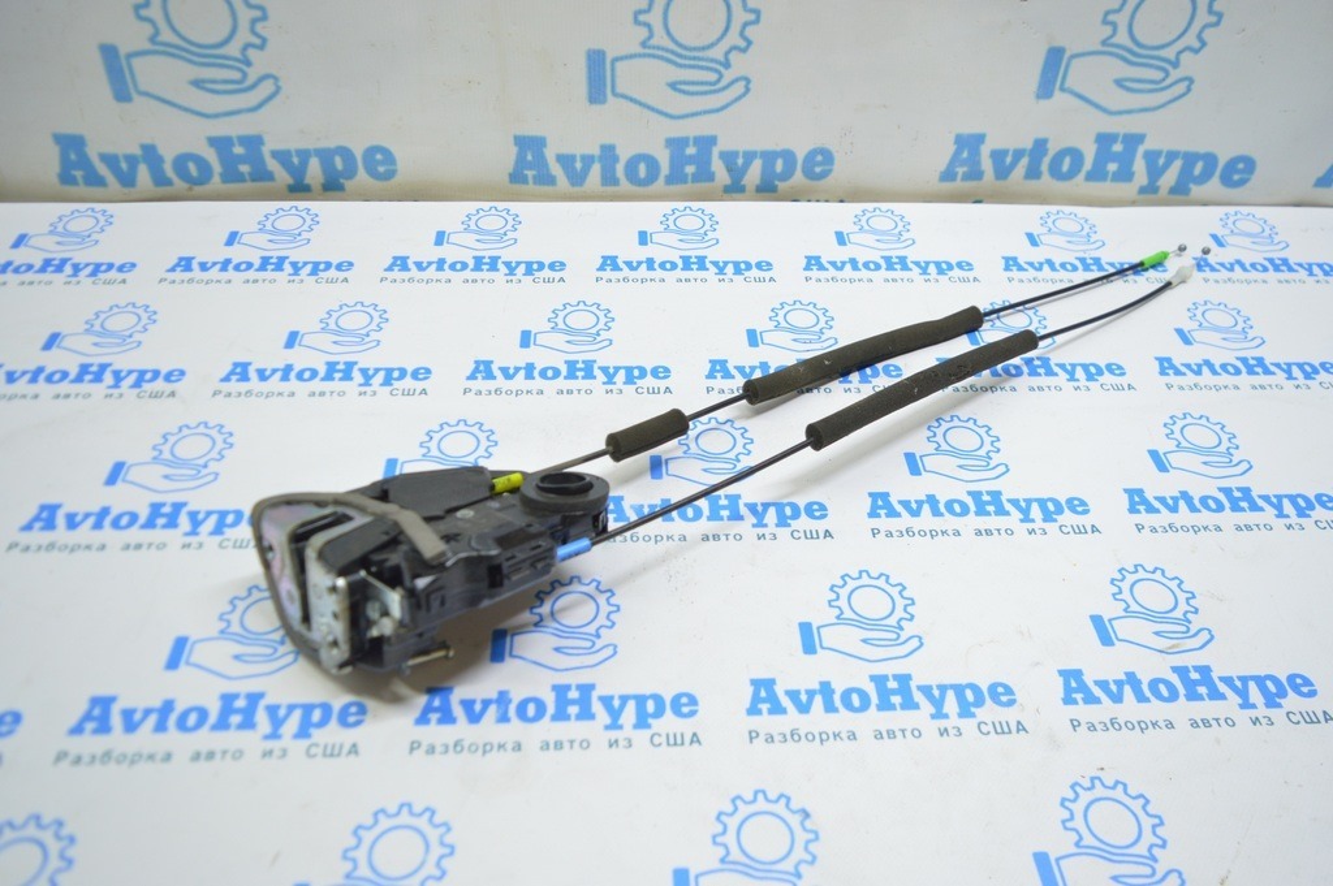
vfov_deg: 47.9
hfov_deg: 67.4
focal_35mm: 27
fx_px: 999
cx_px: 666
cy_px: 443
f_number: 3.5
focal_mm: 18
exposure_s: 1/50
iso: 400
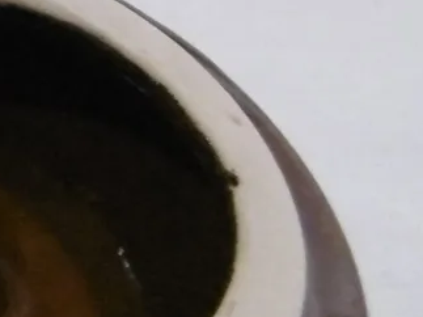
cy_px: 10
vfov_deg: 12.3
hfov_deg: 12.8
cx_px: -593
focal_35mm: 119
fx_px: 1454
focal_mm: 4.3
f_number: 3.1
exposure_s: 1/50
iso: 400
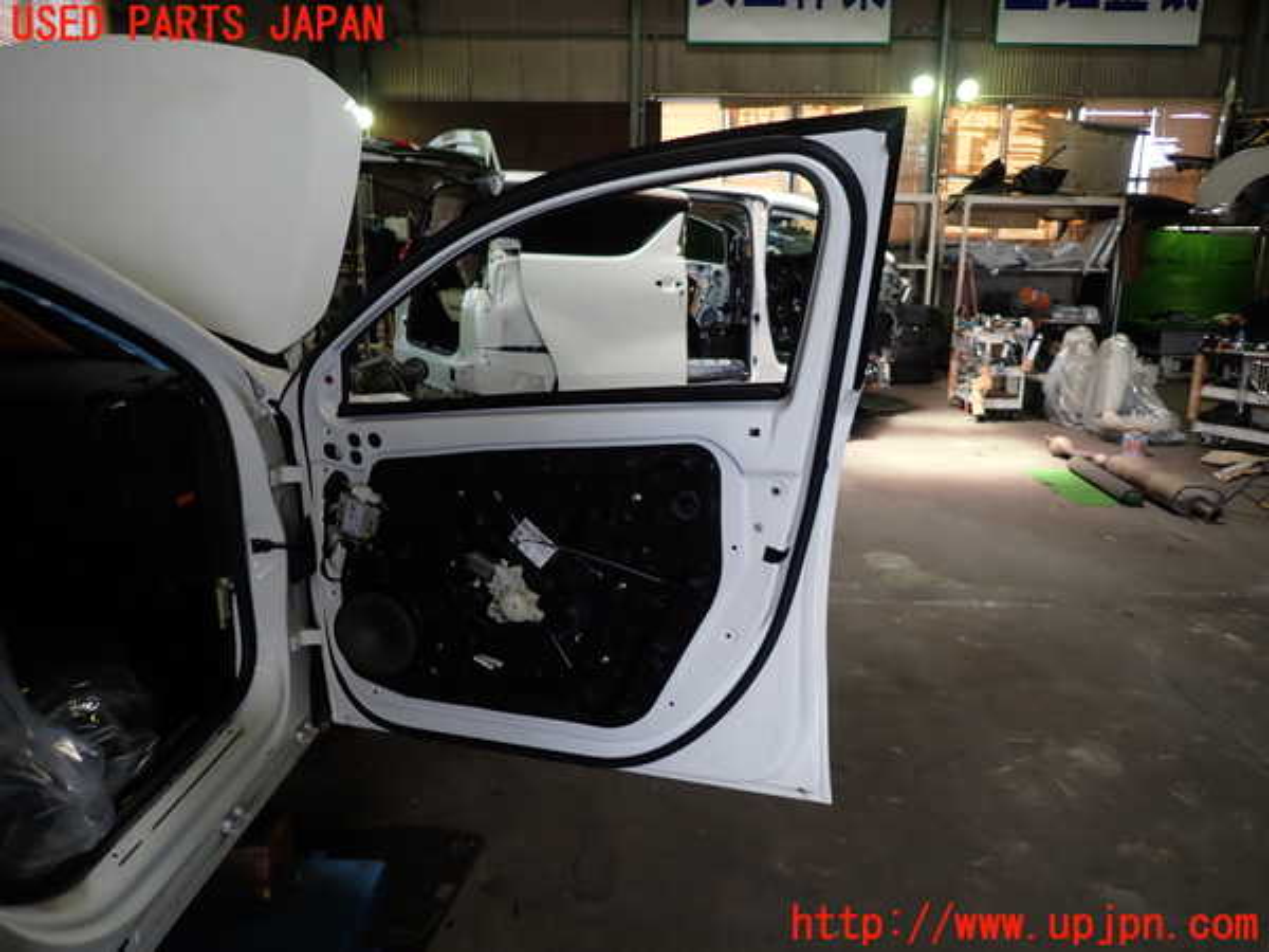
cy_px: 476
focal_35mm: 25
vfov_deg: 54.9
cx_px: 634
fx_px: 916
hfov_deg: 69.4
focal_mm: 4.5
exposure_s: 1/80
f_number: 2
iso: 100
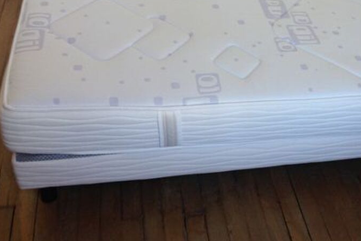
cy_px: 48
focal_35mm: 51
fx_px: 511
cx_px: 249
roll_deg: -6.8
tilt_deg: -37.3
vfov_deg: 26.0
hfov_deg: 38.3
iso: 50
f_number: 2.4
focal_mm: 4.12
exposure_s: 1/40
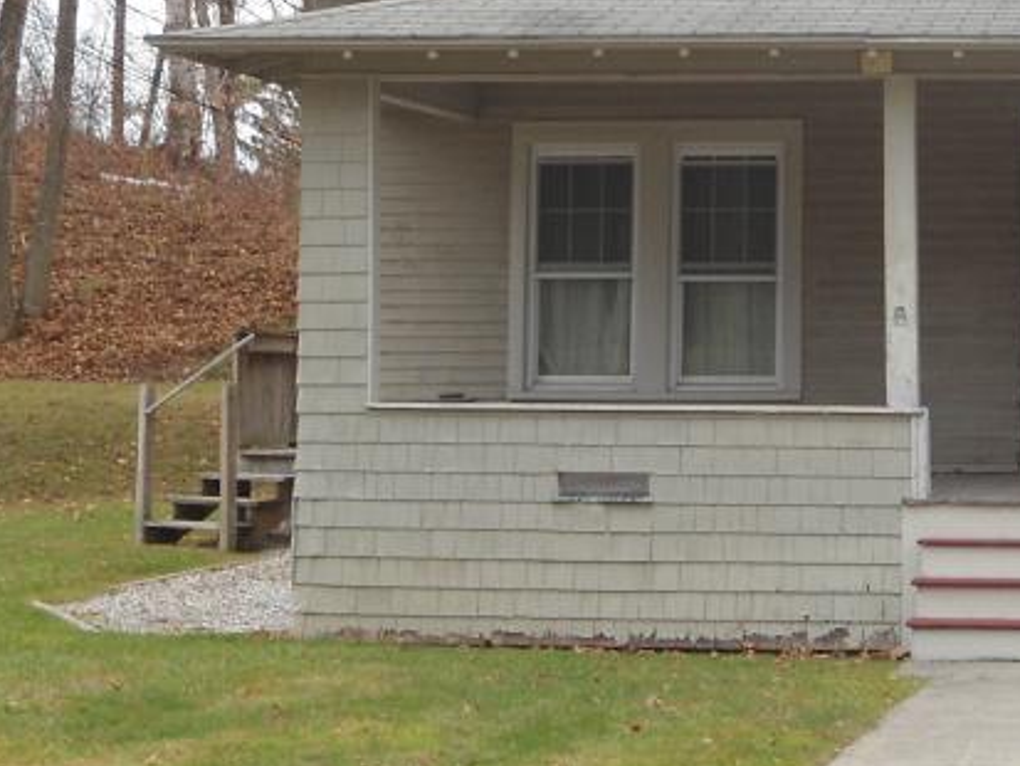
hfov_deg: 17.8
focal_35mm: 109
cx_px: 894
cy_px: 27
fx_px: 3213
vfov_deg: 13.4
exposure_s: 1/125
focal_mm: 7.9
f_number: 3.5
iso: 80
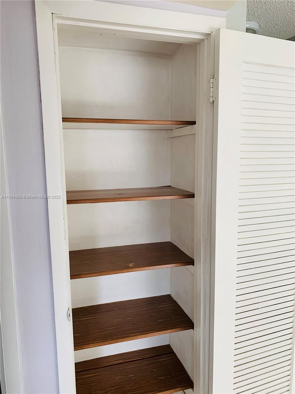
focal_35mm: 26
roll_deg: +0.1
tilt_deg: -8.7
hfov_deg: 53.1
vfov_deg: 67.3
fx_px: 295
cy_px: 197
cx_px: 148
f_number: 1.8
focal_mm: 4.25
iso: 50
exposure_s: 1/121
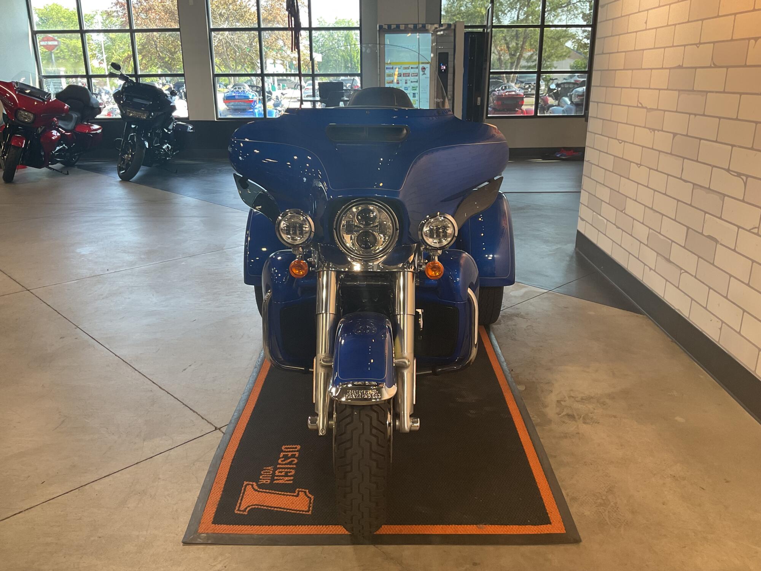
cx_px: 380
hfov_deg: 61.7
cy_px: 286
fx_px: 638
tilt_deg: -17.9
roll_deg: +0.8
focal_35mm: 29
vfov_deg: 48.2
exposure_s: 1/60
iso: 64
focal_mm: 3
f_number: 1.8
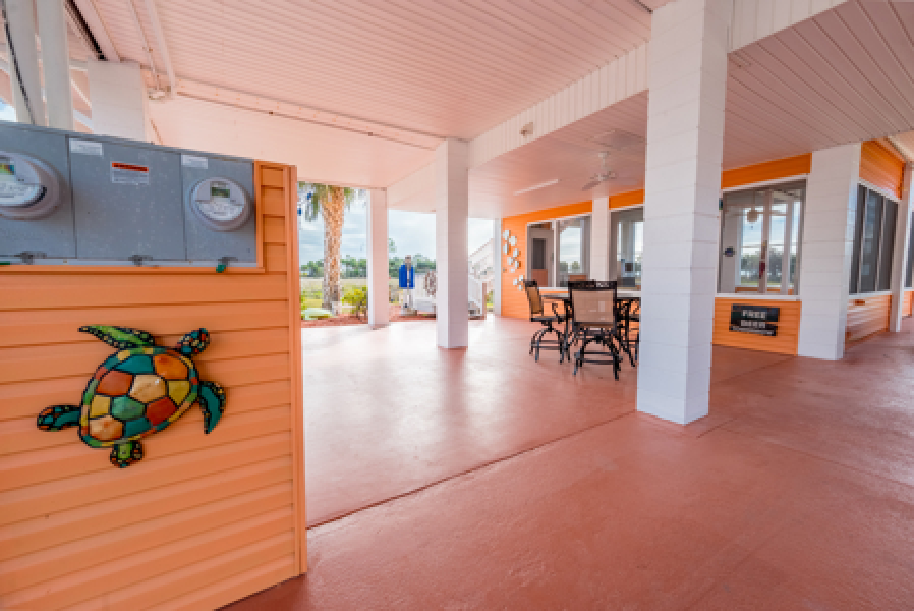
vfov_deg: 81.3
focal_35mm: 14
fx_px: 356
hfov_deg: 104.2
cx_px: 457
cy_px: 306
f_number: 8
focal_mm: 14
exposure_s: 1/640
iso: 250
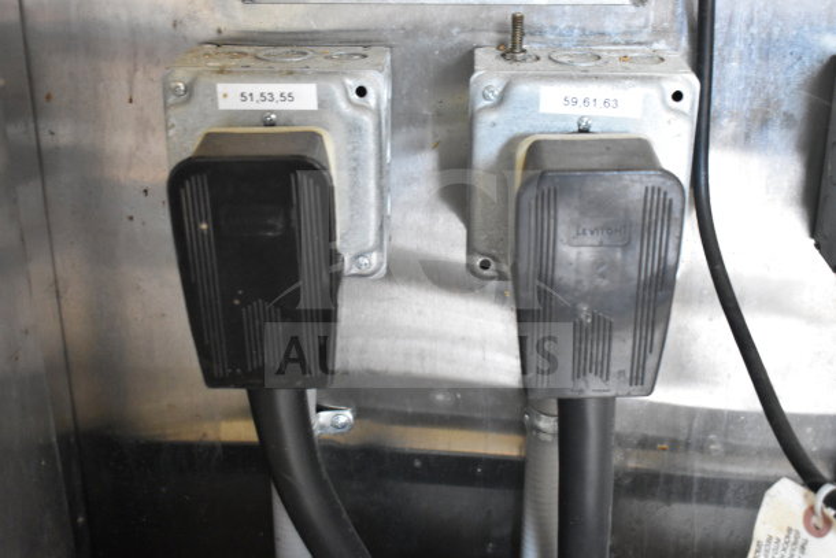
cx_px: 418
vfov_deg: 28.1
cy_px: 279
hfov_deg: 41.1
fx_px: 1115
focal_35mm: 48
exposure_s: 1/50
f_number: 4.5
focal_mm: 32
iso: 4000
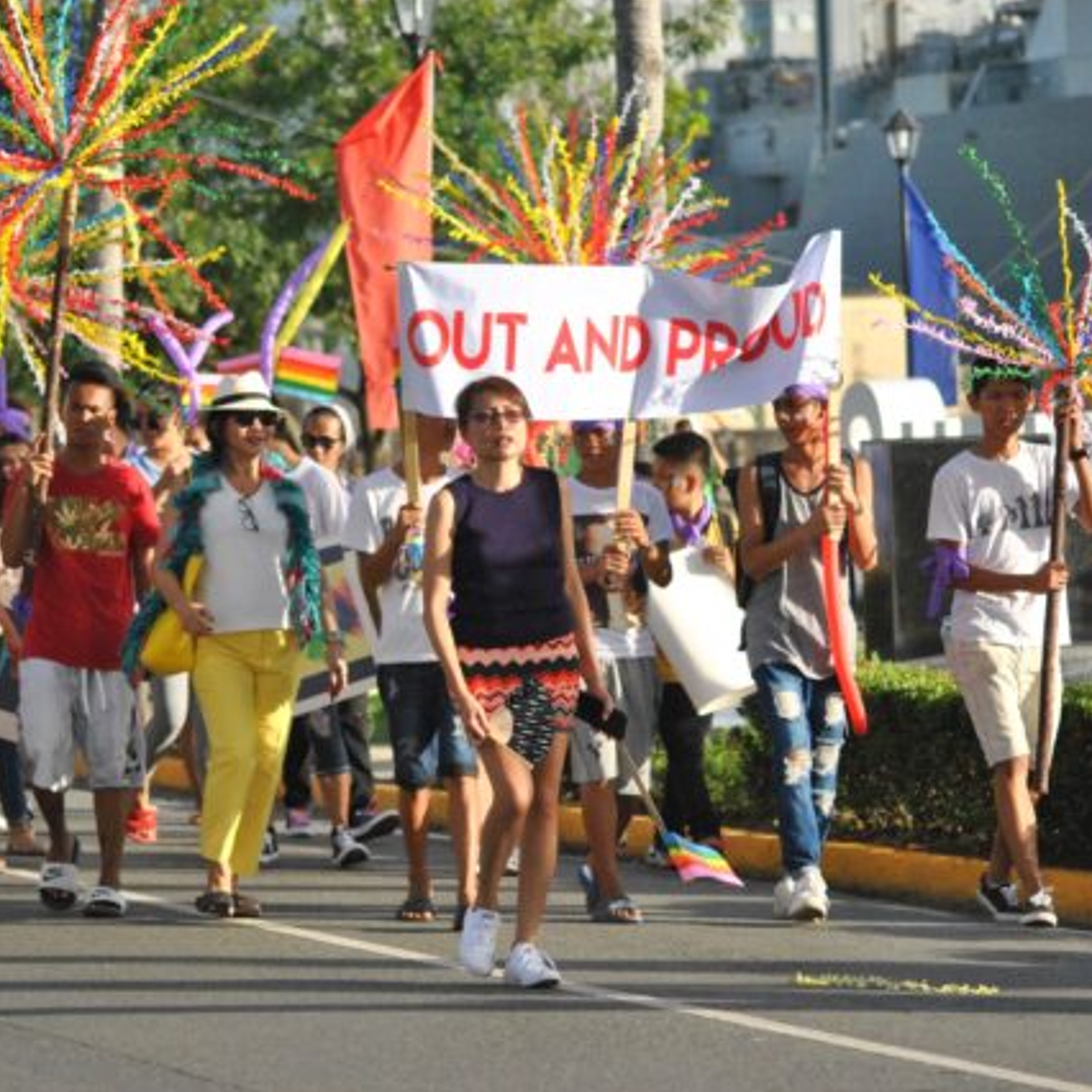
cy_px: 545
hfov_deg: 8.3
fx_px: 7531
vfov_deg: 8.3
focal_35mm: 211
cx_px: 484
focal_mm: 110
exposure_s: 1/4000
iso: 800
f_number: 4.5
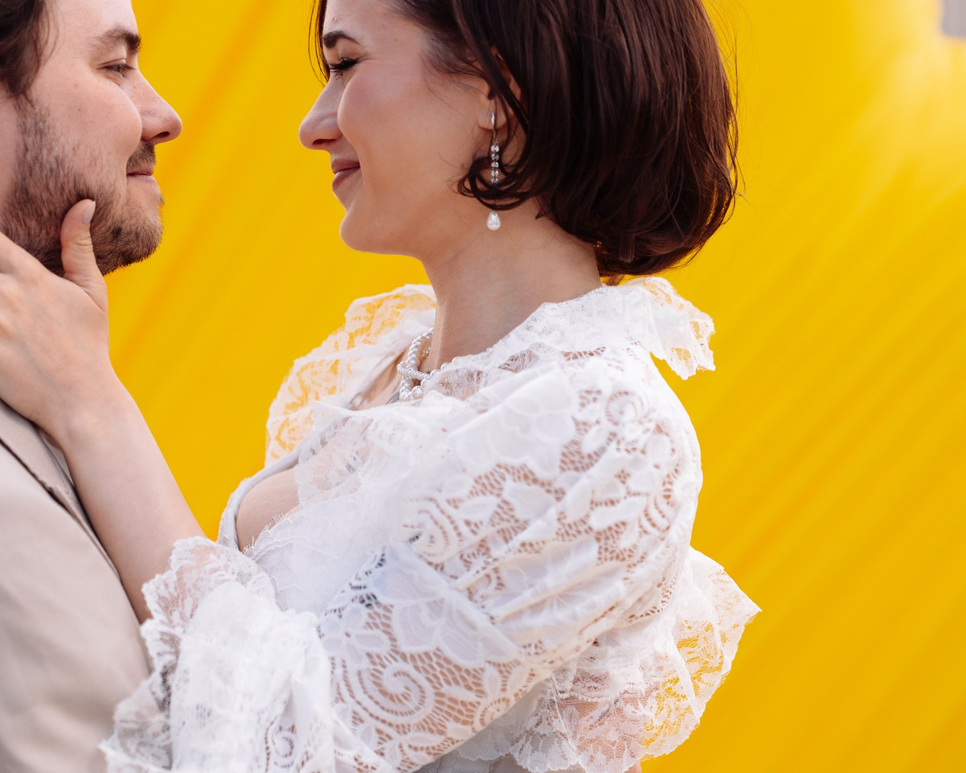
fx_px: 3144
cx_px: 484
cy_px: 414
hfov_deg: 17.5
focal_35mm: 110
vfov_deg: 14.0
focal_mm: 53
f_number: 2
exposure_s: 1/1250
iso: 125
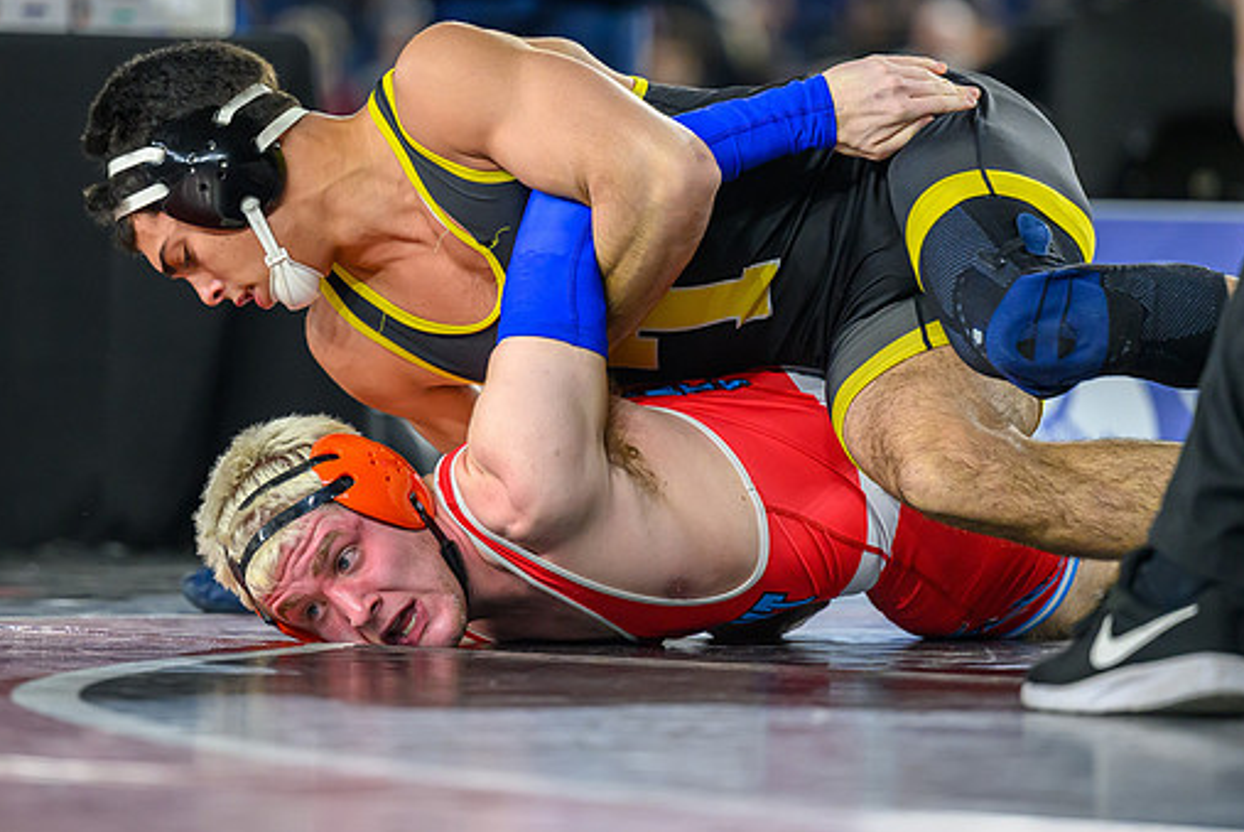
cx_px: 530
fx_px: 9372
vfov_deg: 5.1
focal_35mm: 271
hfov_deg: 7.6
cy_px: 341
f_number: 2.8
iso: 2500
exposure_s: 1/800
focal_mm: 175
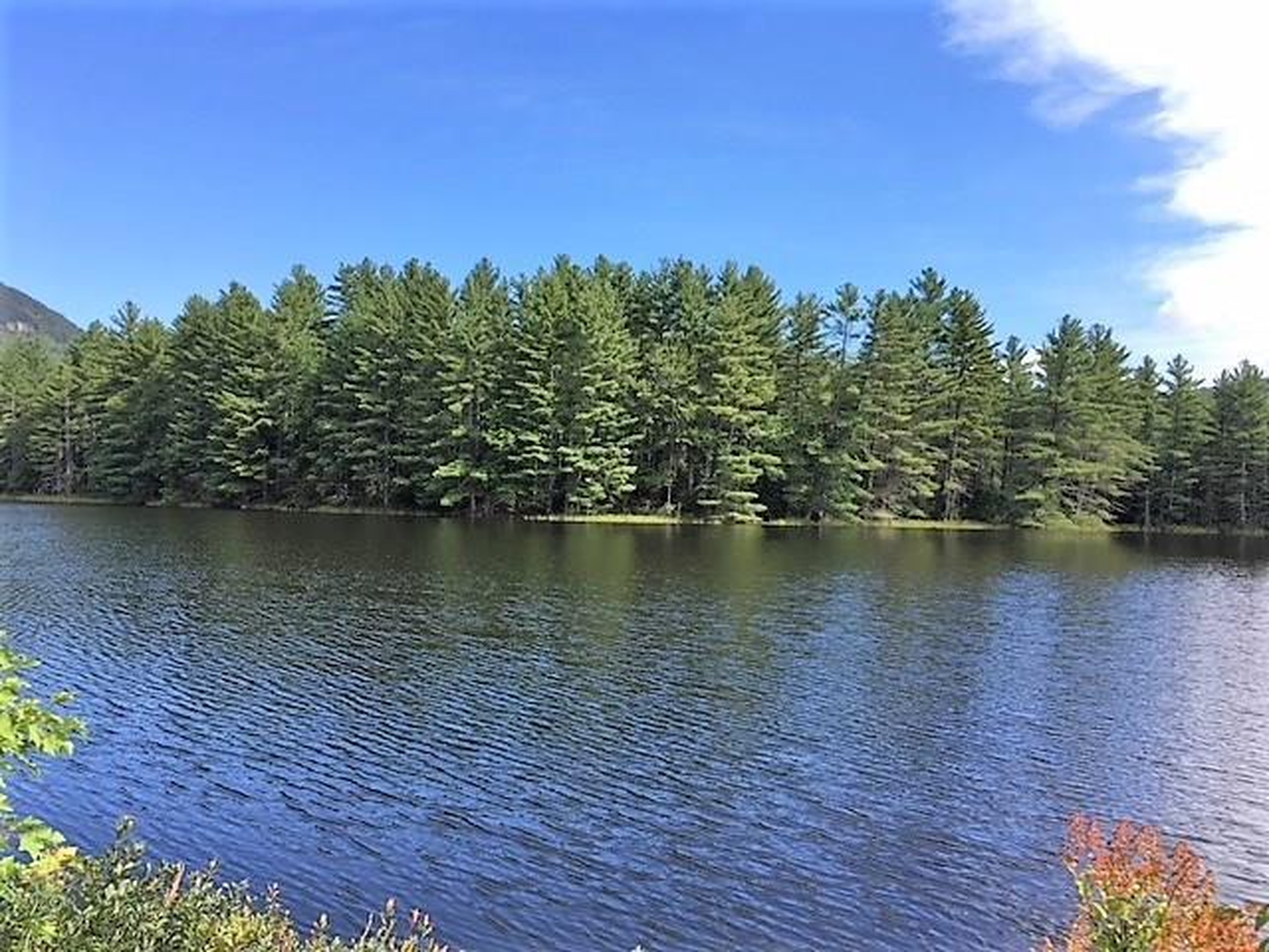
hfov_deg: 61.7
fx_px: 1063
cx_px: 634
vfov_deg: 48.2
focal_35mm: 29
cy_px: 476
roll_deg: -1.3
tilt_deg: -0.2
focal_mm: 4.15
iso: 25
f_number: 2.2
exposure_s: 1/620
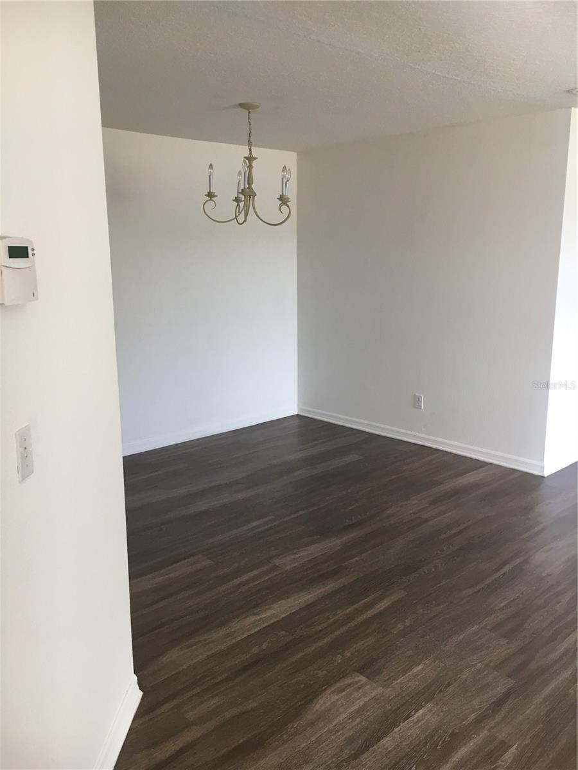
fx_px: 646
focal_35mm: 29
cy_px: 385
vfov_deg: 61.7
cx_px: 289
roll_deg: +0.0
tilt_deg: -12.6
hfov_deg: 48.2
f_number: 2.2
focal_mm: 4.15
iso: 50
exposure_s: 1/30
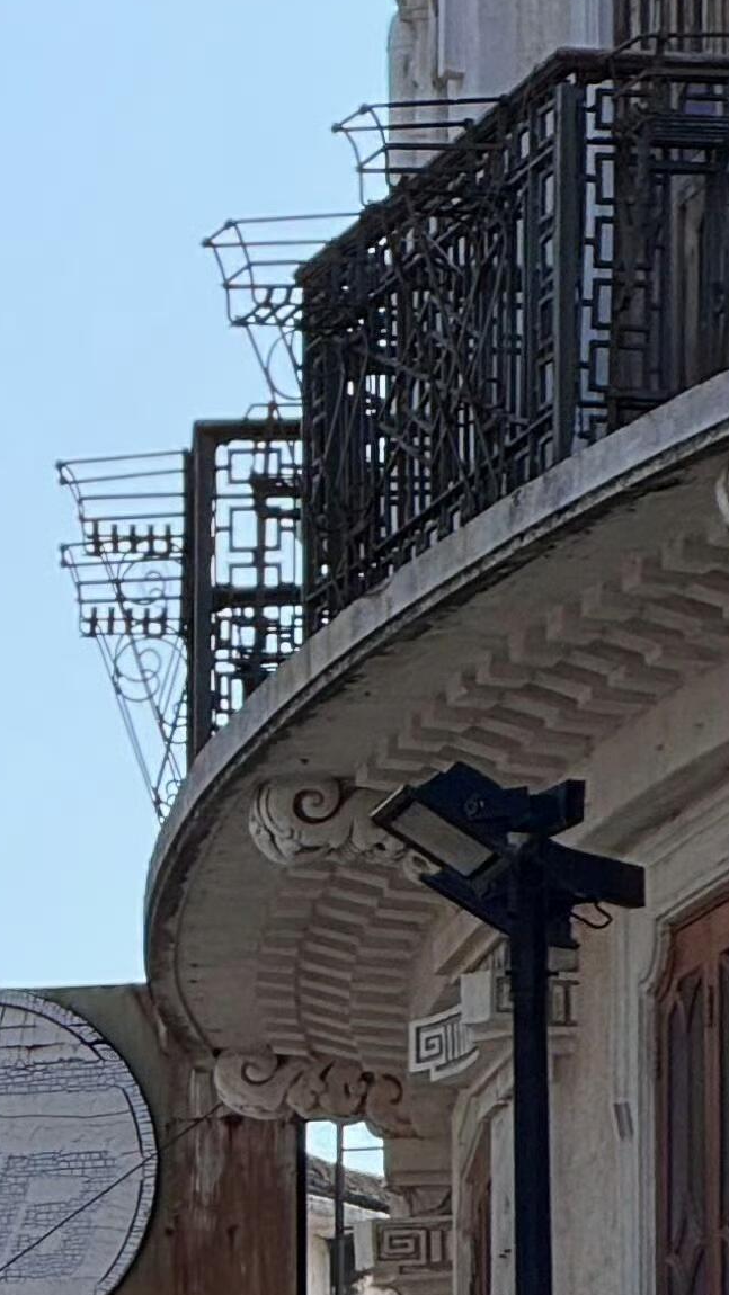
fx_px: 15462
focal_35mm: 450
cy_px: 1892
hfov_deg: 2.7
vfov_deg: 4.8
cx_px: -935
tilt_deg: +6.4
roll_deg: -0.1
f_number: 2.8
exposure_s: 1/1048
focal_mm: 15.66
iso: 50
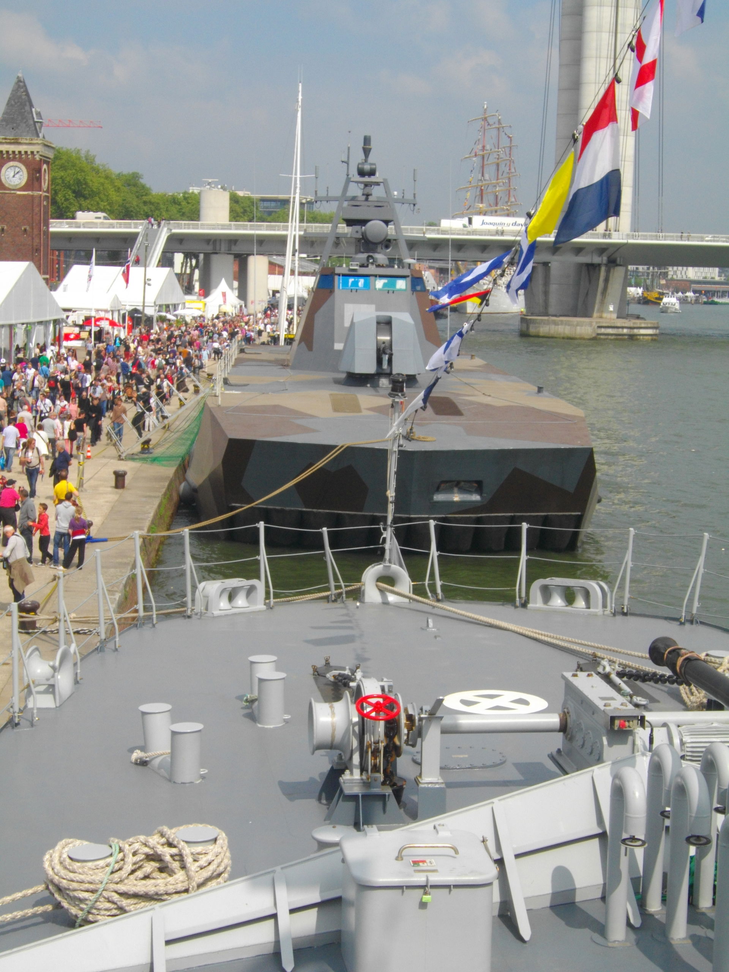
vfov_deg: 31.2
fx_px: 1741
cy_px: 486
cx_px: 364
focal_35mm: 62
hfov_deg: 23.7
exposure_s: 1/250
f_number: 7.9
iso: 100
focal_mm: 11
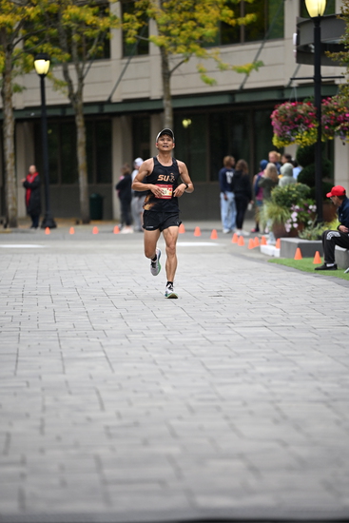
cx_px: 174
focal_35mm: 200
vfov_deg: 10.3
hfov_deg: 6.9
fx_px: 2906
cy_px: 262
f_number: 2.8
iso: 1250
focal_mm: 200
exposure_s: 1/2500
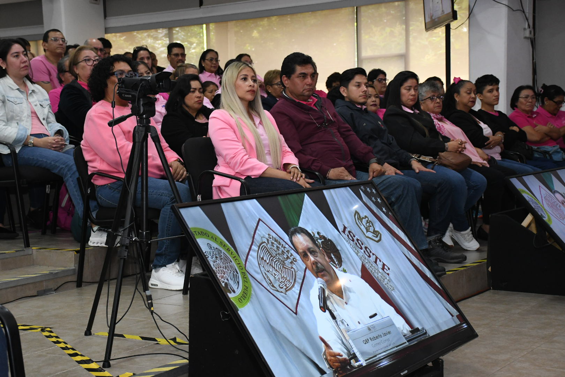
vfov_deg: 22.6
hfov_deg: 33.4
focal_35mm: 60
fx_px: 942
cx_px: 282
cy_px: 188
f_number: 6.3
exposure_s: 1/100
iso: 2500
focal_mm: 40
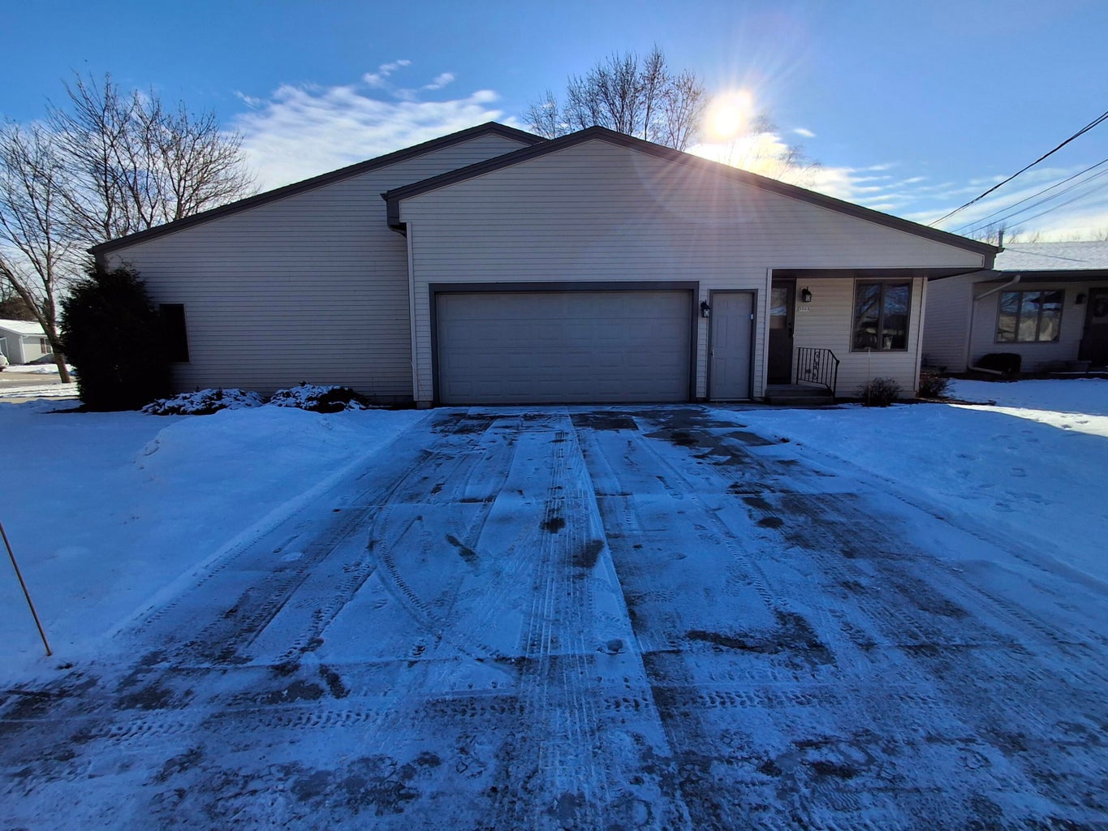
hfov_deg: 94.5
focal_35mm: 16
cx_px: 554
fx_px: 512
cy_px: 416
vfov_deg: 78.1
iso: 40
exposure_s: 1/2232
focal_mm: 1.64
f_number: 2.2
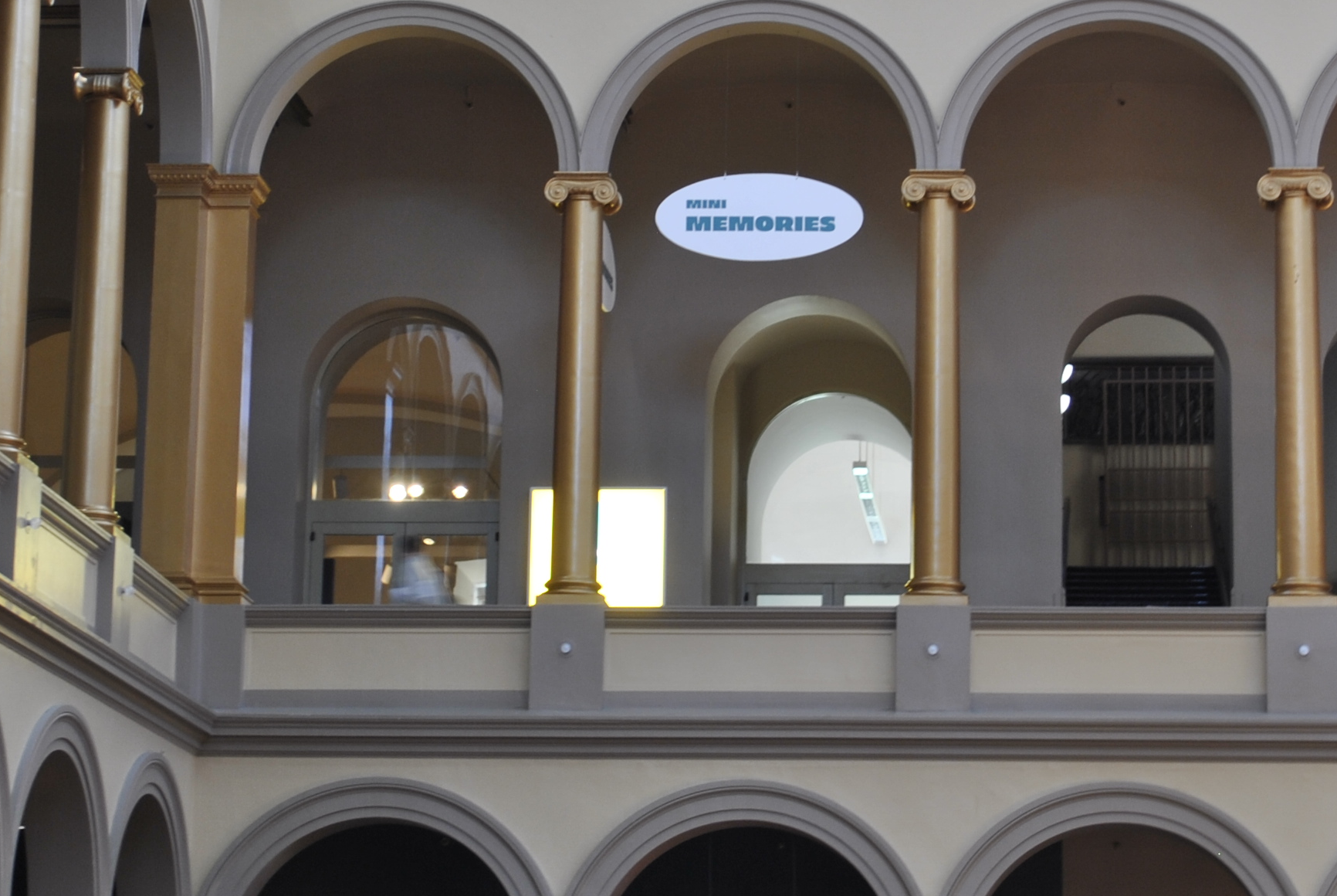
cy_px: 273
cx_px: 756
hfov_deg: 17.9
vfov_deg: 12.0
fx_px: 4240
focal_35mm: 114
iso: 100
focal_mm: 34
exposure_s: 1/5
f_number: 5
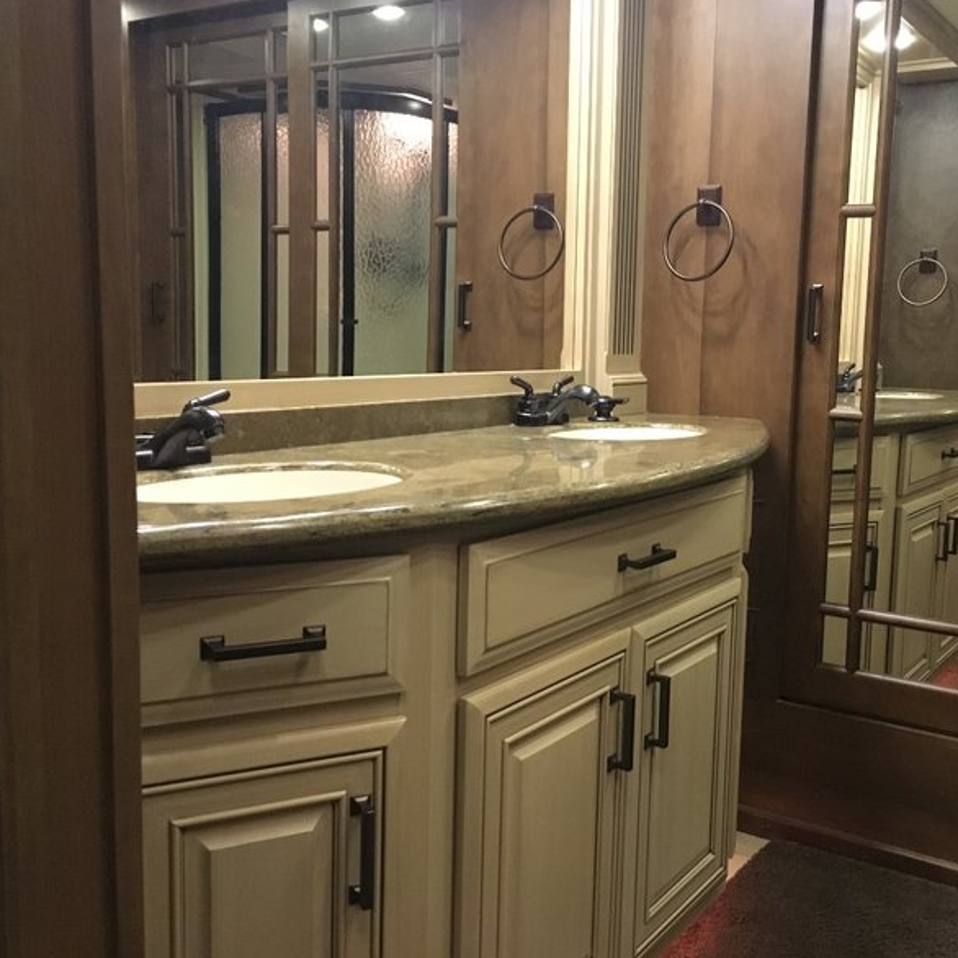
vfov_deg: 47.2
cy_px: 469
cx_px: 590
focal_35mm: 35
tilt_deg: -6.8
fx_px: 1096
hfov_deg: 46.9
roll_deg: -1.1
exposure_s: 1/15
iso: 250
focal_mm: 4.15
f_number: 2.2
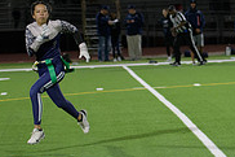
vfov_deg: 5.4
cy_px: 103
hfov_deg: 8.0
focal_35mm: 255
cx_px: 262
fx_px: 1663
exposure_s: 1/640
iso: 2200
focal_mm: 80
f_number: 2.8
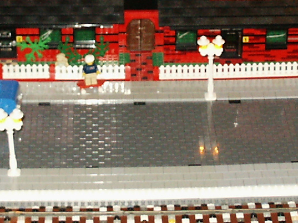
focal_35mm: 148
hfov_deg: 13.3
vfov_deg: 10.0
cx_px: 111
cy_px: 20
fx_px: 1274
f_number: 3
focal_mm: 7.2
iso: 200
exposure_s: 1/45
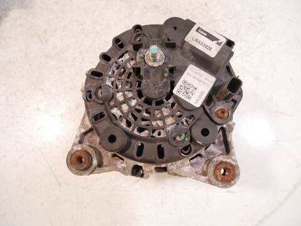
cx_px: 150
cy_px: 113
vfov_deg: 53.1
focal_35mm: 26
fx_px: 226
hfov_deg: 67.3
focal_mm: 13
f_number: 3.5
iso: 1000
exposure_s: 1/60
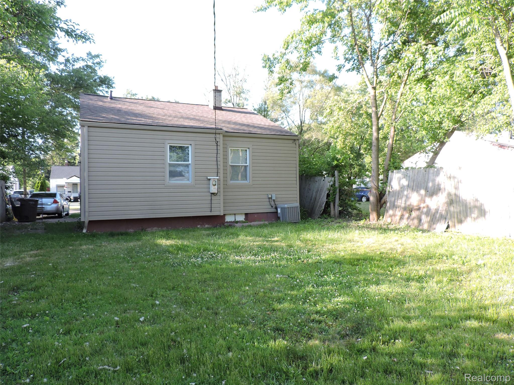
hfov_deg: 71.6
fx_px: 356
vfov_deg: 56.8
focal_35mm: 24
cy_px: 192
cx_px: 257
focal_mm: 4.3
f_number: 3
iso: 100
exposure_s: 1/125
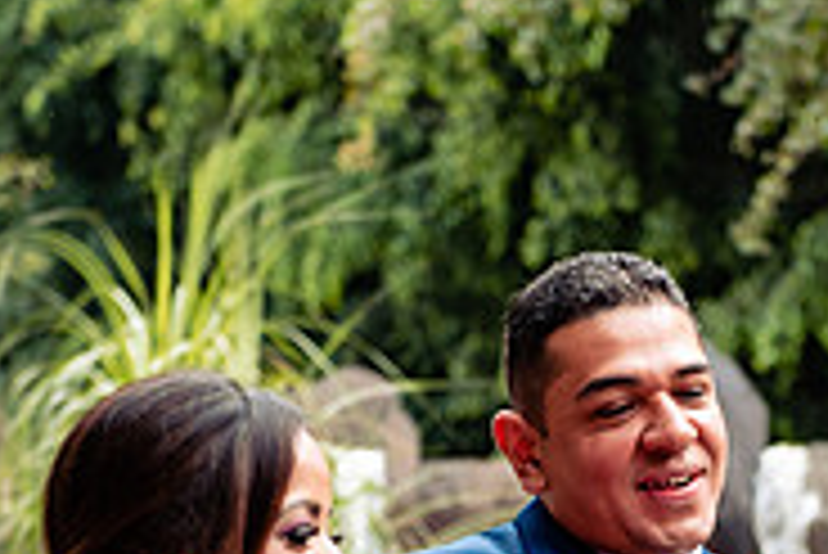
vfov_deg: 6.2
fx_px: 5087
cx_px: 706
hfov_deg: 9.3
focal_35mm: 221
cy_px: 700
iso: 500
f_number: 3.5
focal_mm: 70
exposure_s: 1/125
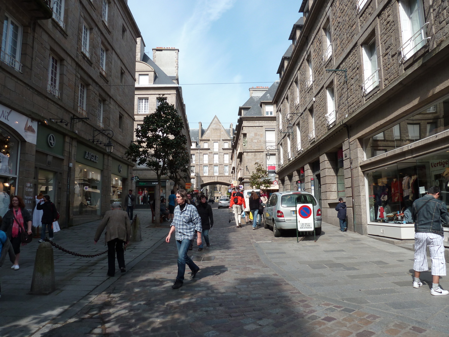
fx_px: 324
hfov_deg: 69.4
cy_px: 168
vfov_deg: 54.9
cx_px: 224
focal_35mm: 25
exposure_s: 1/320
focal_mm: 4.1
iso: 80
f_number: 4
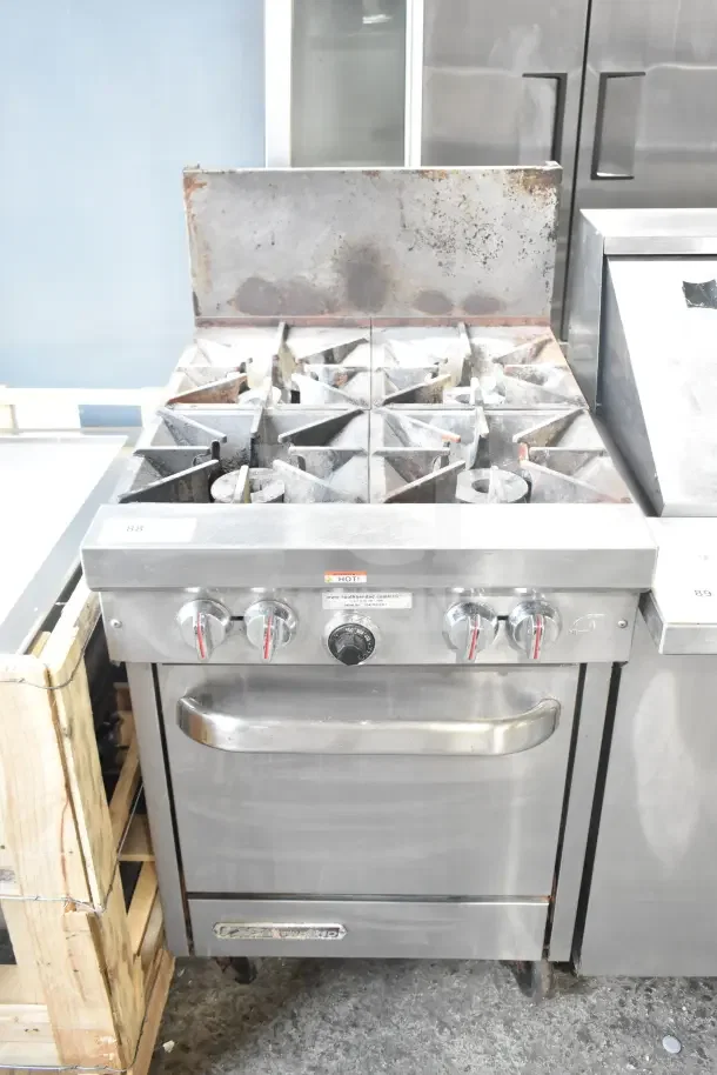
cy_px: 538
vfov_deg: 57.2
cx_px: 358
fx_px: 985
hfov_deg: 40.0
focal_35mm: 33
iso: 1600
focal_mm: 22
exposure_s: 1/100
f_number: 5
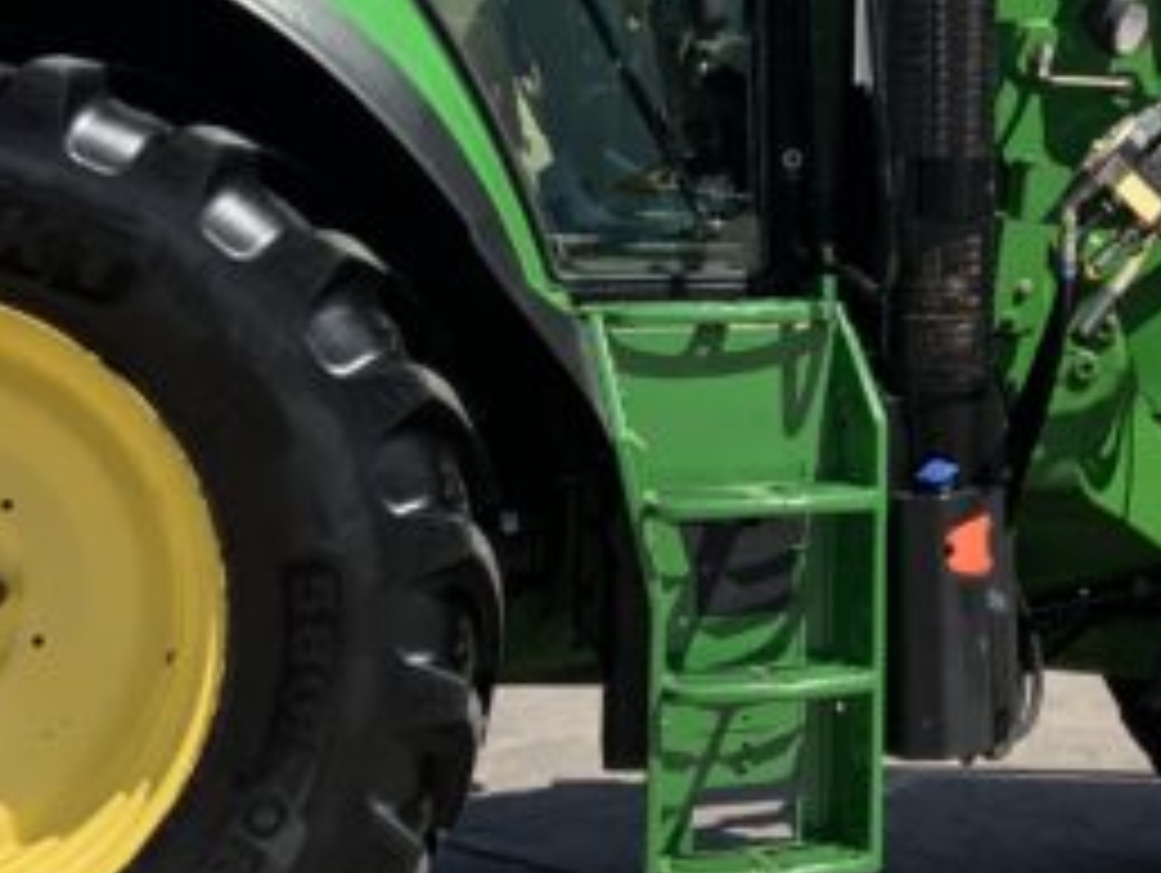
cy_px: -76
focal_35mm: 115
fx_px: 3861
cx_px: 1246
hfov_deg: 16.6
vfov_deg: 12.7
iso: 16
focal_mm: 3
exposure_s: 1/1451
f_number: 1.8
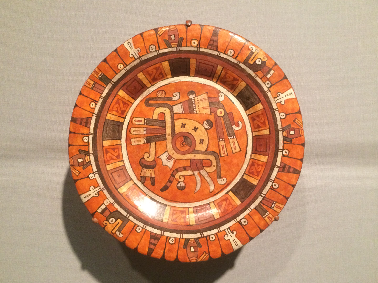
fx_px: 339
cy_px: 145
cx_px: 191
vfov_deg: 45.4
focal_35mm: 31
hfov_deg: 58.4
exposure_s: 1/30
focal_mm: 4.12
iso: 320
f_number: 2.2
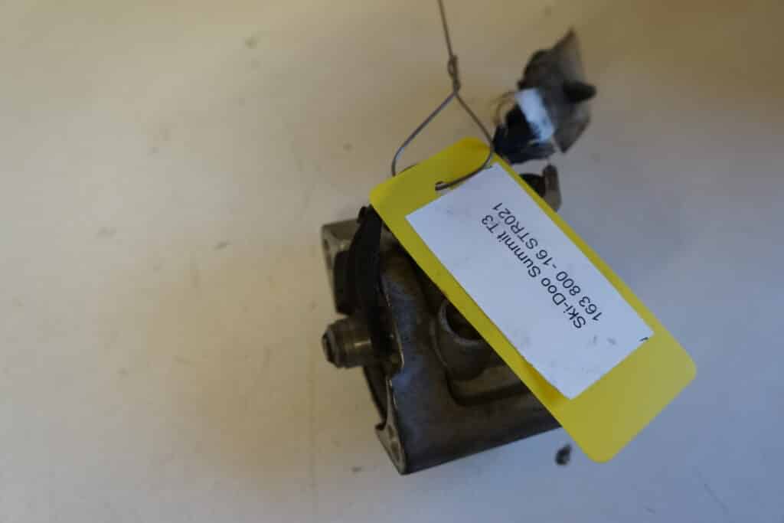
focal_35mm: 30
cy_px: 262
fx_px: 653
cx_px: 392
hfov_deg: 61.9
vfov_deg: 43.6
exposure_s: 1/60
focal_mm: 20
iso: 800
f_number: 4
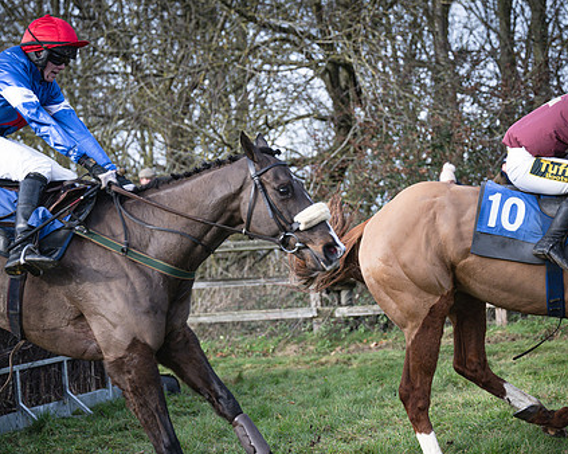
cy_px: 290
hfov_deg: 18.3
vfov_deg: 14.6
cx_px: 321
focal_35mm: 105
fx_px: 1764
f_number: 2.8
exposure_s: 1/2000
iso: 400
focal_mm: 70
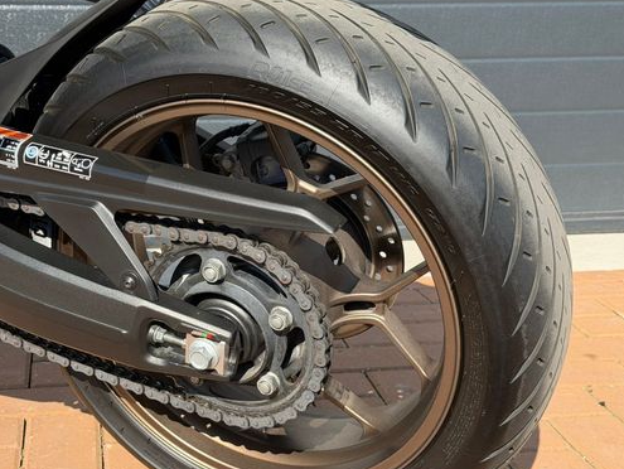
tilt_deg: -12.7
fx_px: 1118
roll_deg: -0.2
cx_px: 240
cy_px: 285
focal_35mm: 62
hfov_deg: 31.1
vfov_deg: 23.6
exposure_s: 1/1931
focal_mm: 6.76
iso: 80
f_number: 1.78
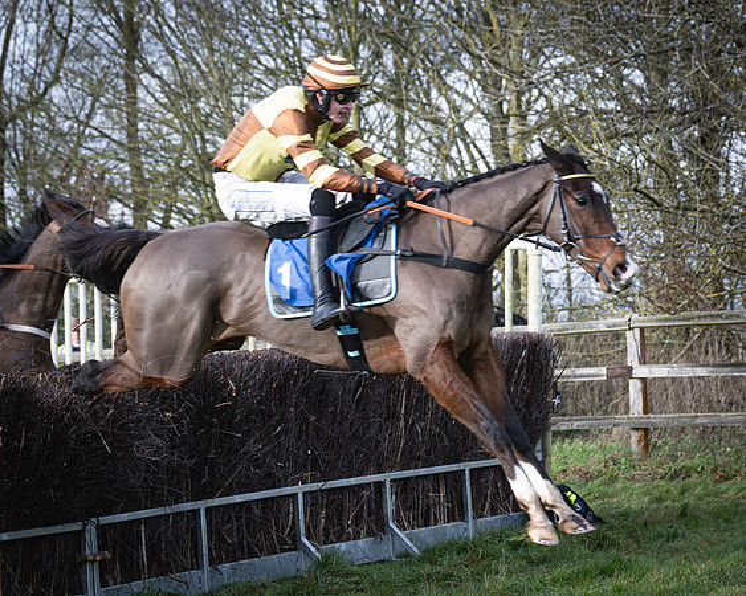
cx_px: 360
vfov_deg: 13.0
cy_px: 298
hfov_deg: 16.3
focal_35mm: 118
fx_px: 2611
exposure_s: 1/1250
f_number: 4
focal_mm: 70
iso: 400
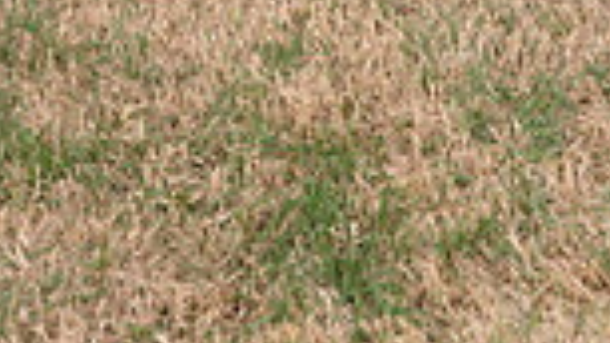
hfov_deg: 12.4
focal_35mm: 173
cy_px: -530
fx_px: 2798
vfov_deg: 6.6
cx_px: 546
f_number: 6.3
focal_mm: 56
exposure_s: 1/320
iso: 320
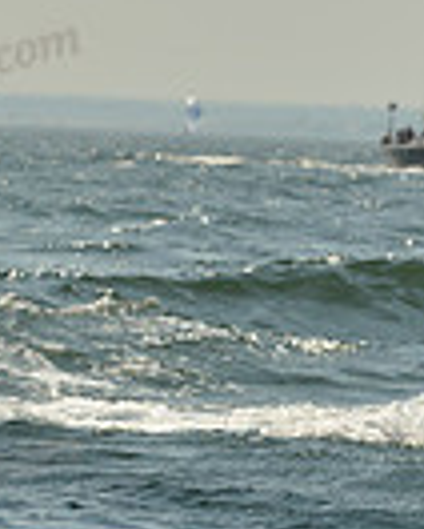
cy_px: -54
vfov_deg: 3.5
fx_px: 8717
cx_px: -688
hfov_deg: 2.8
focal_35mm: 557
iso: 200
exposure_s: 1/1250
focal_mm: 135
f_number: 8
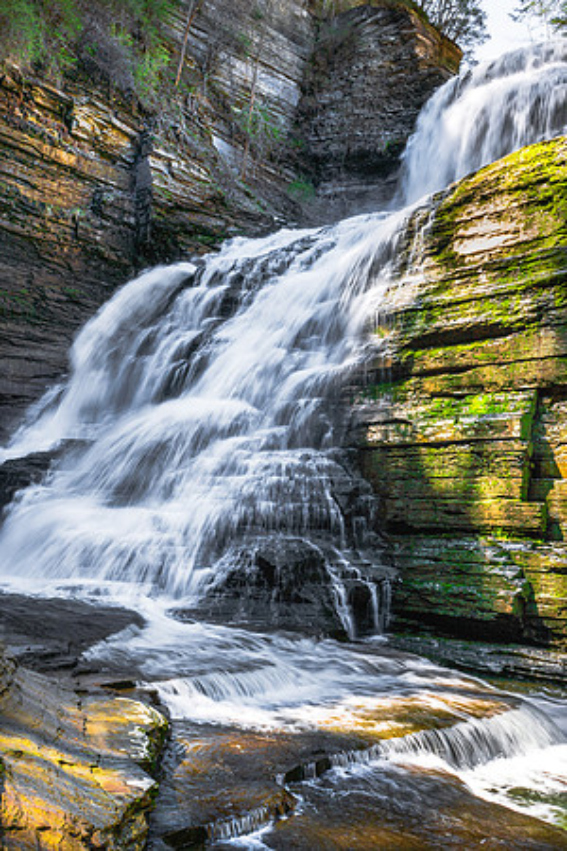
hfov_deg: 36.9
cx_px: 284
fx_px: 850
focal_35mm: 36
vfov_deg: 53.1
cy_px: 426
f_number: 20
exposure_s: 1/13
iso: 100
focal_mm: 24
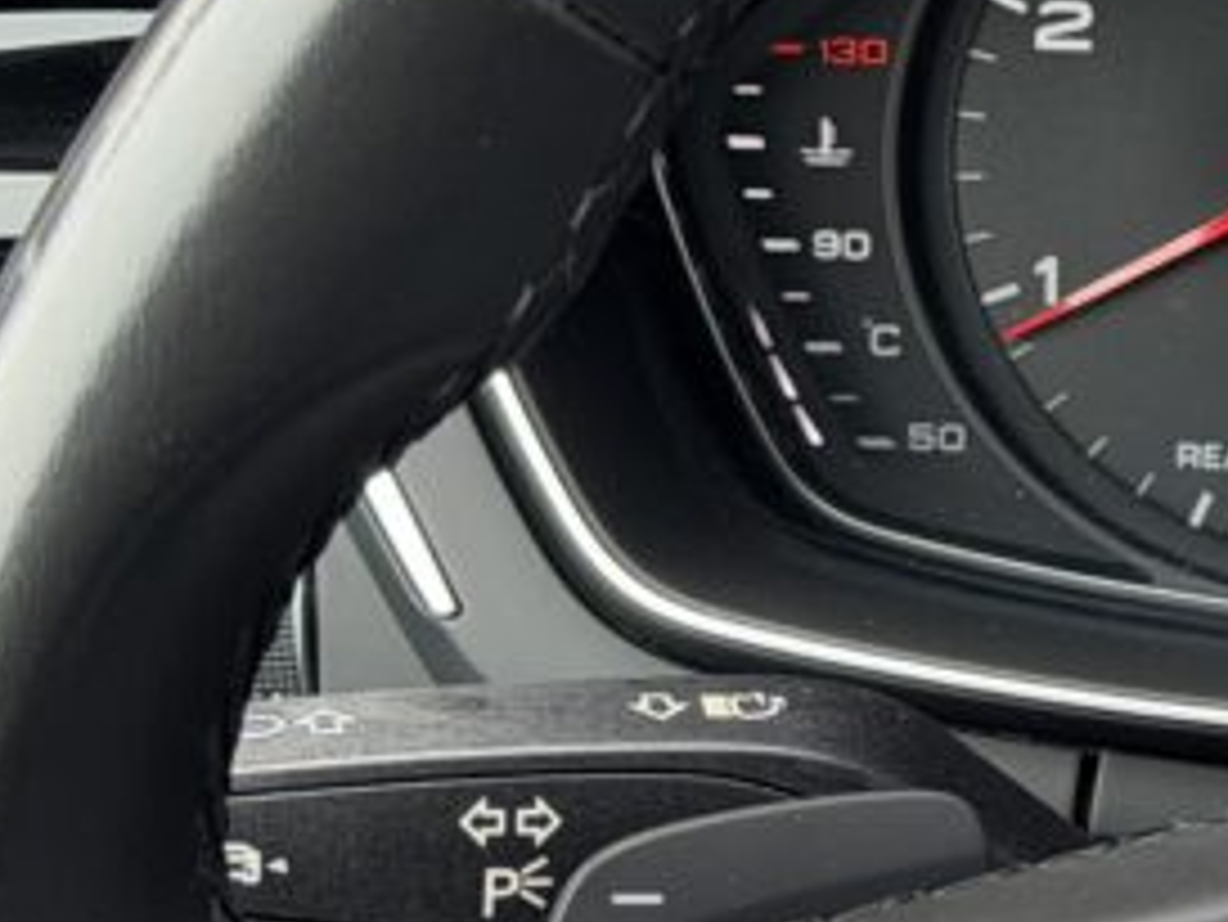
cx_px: 2204
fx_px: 6388
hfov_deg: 10.3
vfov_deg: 8.3
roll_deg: -0.7
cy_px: 364
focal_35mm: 180
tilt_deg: -20.6
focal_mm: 6.76
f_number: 1.78
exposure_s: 1/206
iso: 200
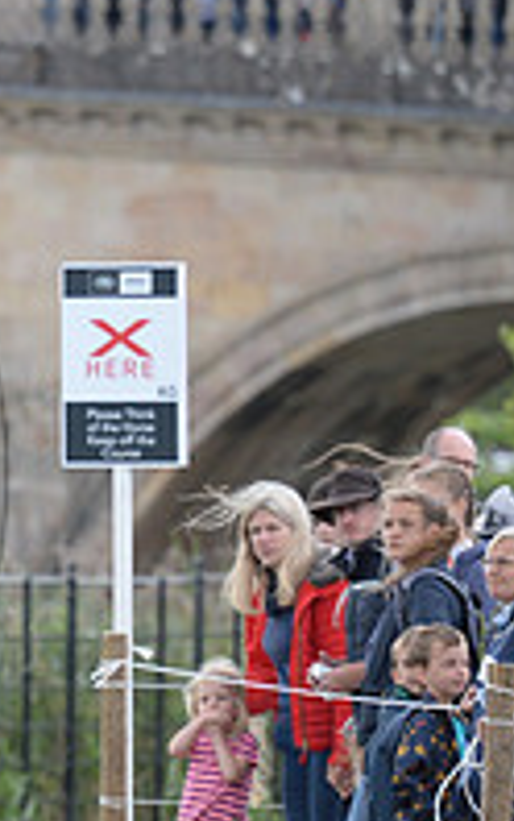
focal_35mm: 1012
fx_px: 22649
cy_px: 410
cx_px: -423
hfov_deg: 1.3
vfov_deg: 2.1
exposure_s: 1/640
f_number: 5.6
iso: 800
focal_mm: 340
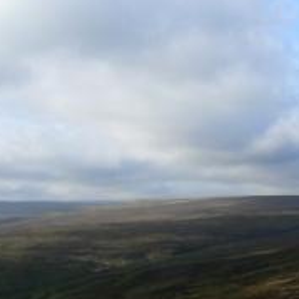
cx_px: 189
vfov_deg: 22.2
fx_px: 752
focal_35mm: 77
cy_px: 236
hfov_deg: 22.4
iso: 80
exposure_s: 1/500
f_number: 6.3
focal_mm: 6
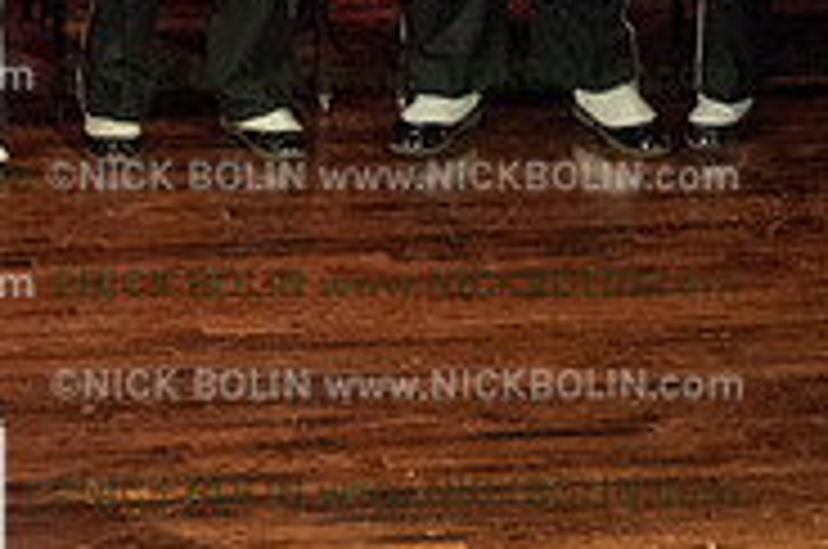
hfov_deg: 3.1
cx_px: -315
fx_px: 15222
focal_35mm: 663
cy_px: 594
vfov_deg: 2.1
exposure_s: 1/200
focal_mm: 210
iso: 8000
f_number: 5.6
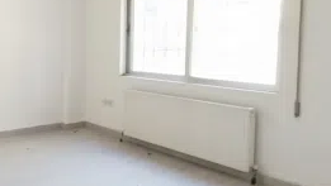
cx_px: 53
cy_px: 70
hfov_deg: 48.8
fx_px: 334
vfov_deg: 31.1
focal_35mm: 38
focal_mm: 1.3
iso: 320
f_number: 2.2
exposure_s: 1/14
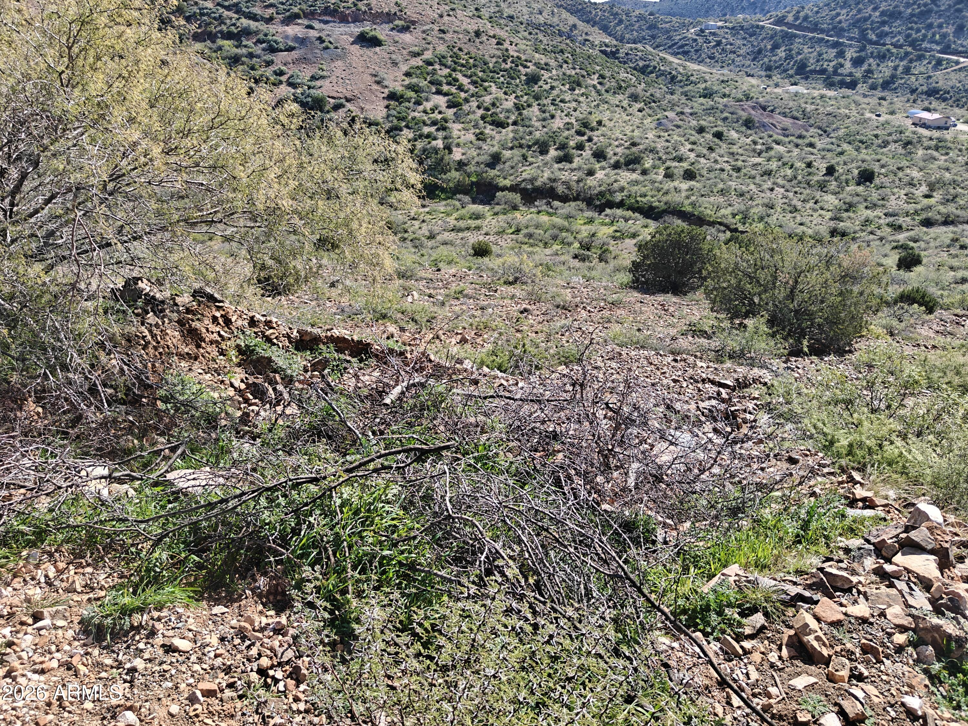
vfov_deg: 56.8
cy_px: 363
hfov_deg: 71.6
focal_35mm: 24
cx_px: 484
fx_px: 671
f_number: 1.8
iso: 80
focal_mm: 5.59
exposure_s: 1/570
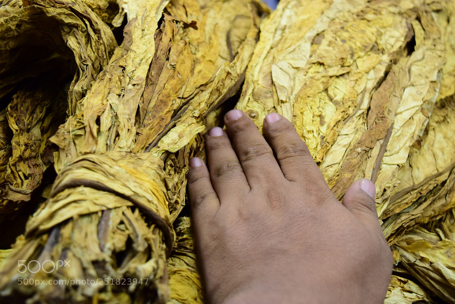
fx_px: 645
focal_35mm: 51
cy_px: 152
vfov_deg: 26.5
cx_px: 228
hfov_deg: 38.9
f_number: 5
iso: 1600
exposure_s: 1/125
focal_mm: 34
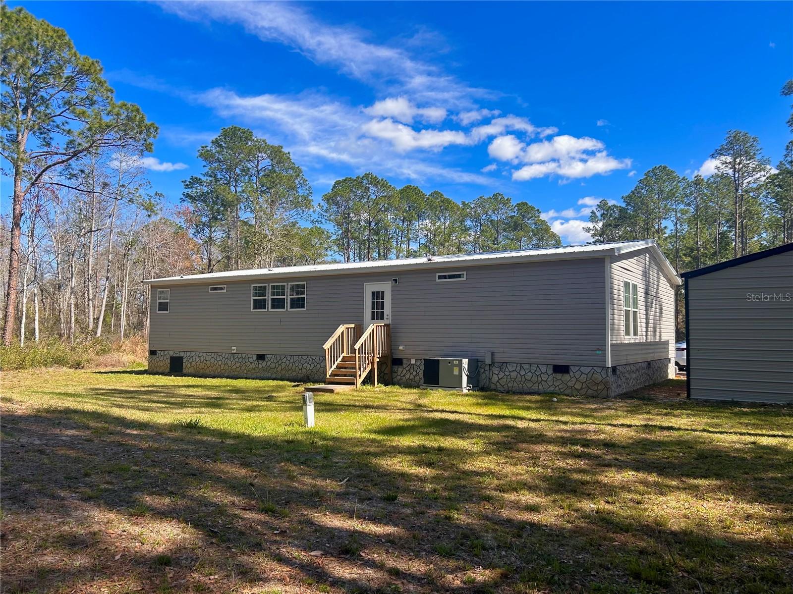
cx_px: 396
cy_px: 297
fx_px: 595
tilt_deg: +3.8
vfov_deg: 53.0
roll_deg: -0.6
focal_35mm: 26
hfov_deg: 67.3
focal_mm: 5.7
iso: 50
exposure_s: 1/2762
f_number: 1.5
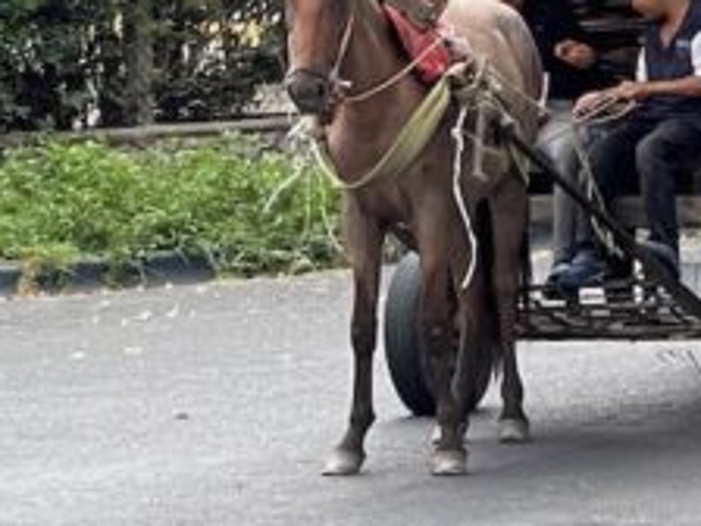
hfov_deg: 6.7
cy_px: 47
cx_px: 598
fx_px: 5933
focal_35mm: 293
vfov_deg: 5.1
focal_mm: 7.5
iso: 64
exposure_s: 1/122
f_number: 2.2
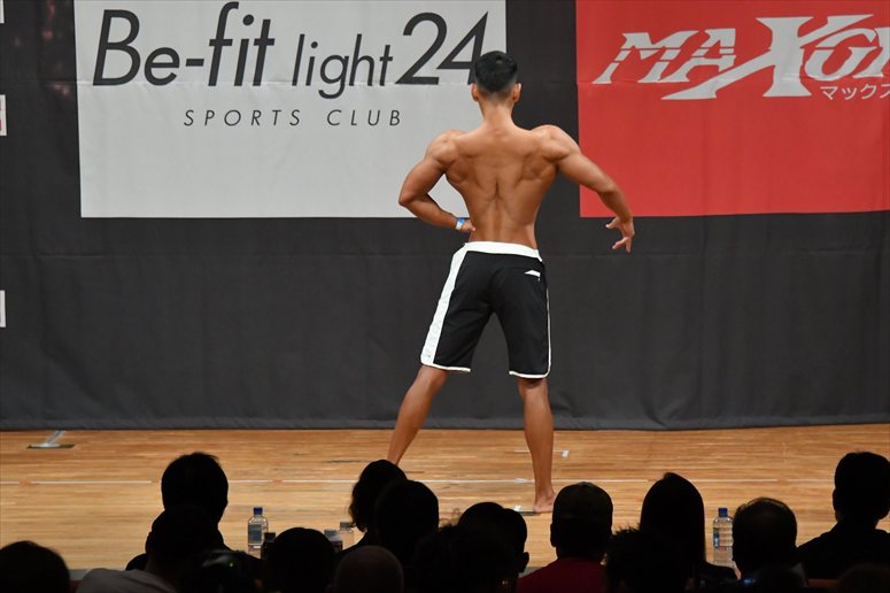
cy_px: 296
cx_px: 445
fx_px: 5931
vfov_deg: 5.7
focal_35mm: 240
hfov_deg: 8.6
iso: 6400
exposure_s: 1/400
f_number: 5.6
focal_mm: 160
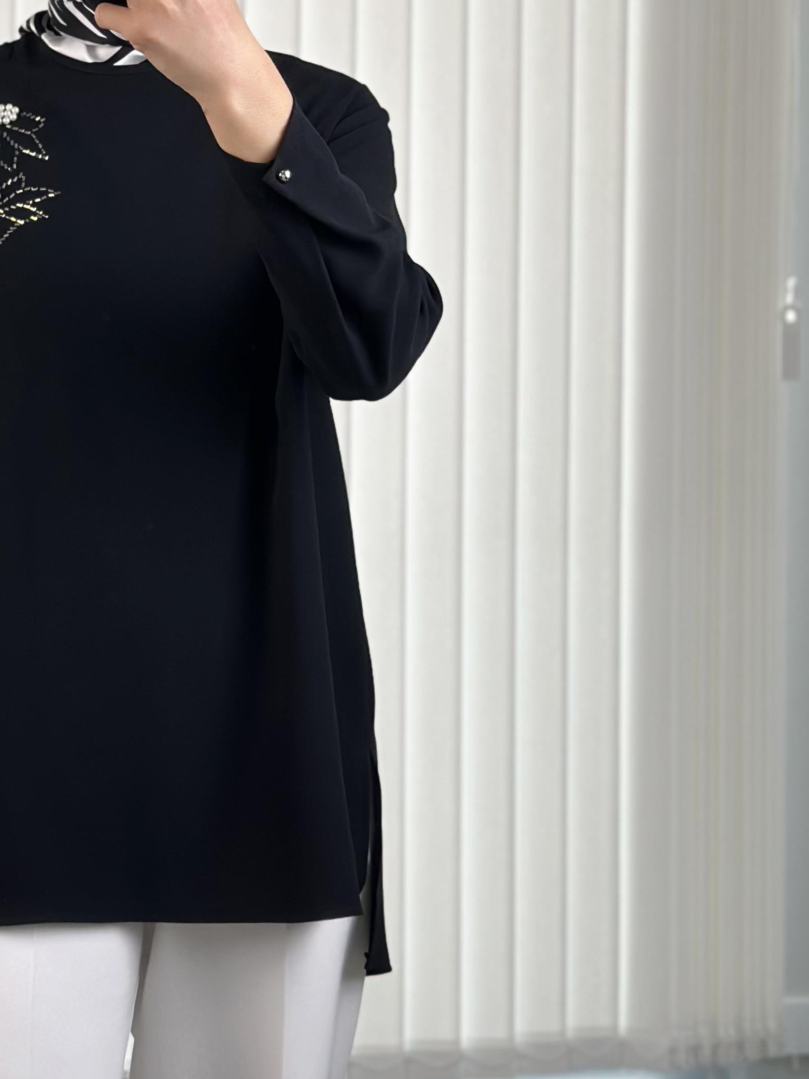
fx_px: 2898
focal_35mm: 93
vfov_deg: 20.8
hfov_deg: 15.8
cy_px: 176
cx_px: 155
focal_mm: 6.86
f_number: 1.78
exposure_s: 1/264
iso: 80
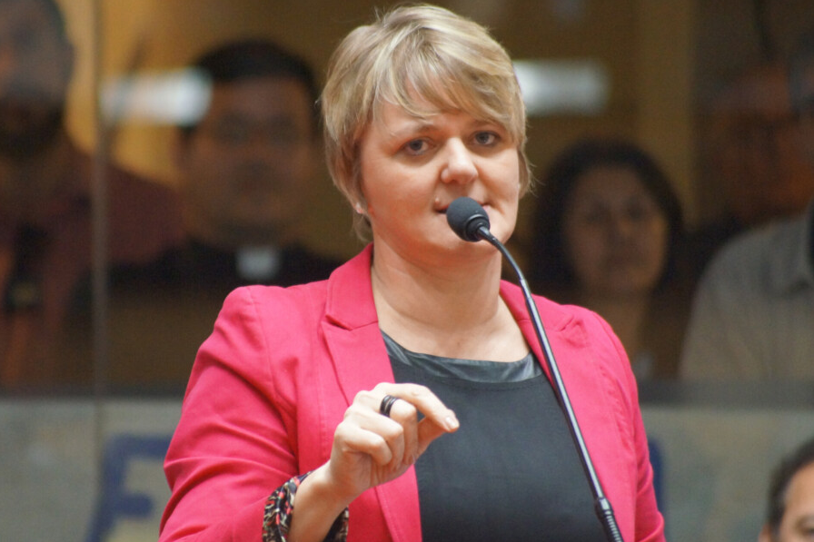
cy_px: 271
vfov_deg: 3.0
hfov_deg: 4.6
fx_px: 10218
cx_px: 406
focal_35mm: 452
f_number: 5.6
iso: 3200
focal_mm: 300
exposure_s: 1/100
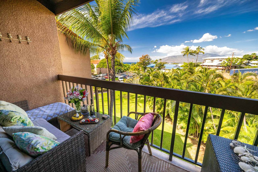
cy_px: 86
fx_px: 100
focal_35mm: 14
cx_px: 129
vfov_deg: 81.2
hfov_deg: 104.3
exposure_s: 1/250
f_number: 5
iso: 400
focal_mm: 14
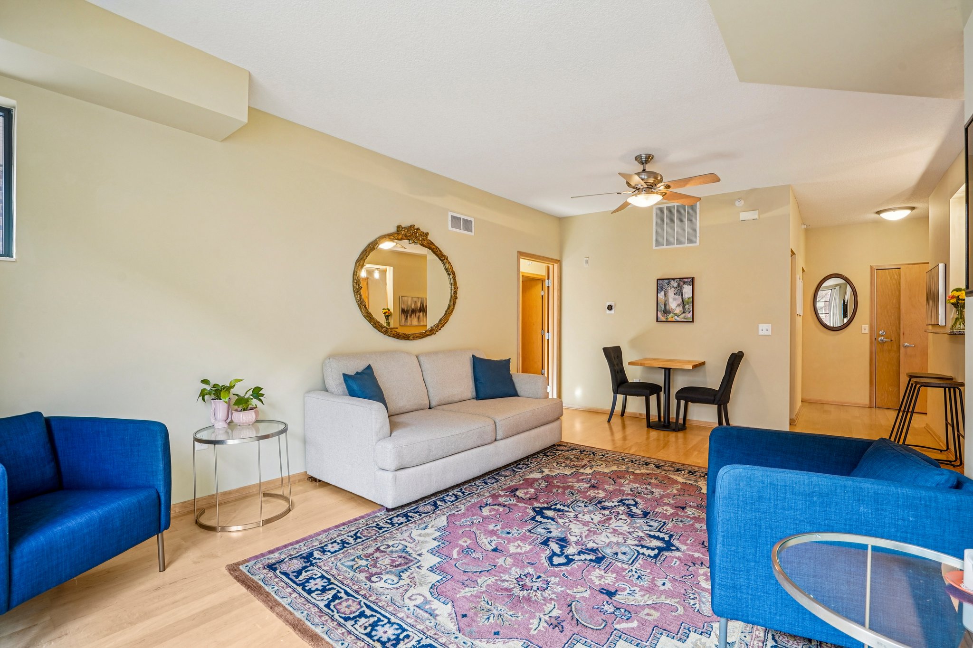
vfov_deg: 73.7
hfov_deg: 96.7
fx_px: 432
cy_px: 324
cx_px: 486
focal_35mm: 16
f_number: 8
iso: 400
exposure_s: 1/10
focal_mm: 16
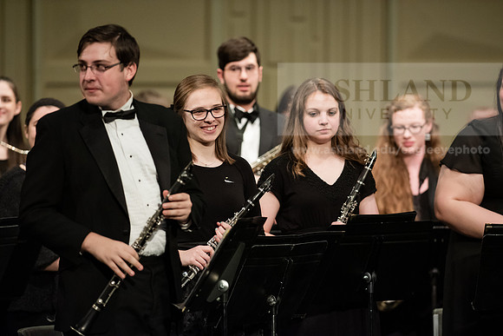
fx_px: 4192
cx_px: 252
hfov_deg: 6.9
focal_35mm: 300
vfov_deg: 4.6
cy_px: 168
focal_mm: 300
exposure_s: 1/250
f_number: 4
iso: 4000
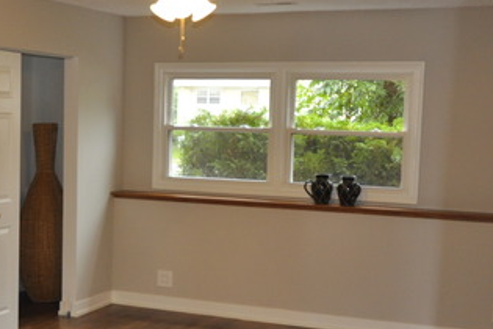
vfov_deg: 20.3
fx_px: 917
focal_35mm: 67
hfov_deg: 29.6
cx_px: 128
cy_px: 203
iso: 800
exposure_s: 1/80
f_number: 3.8
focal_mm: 22
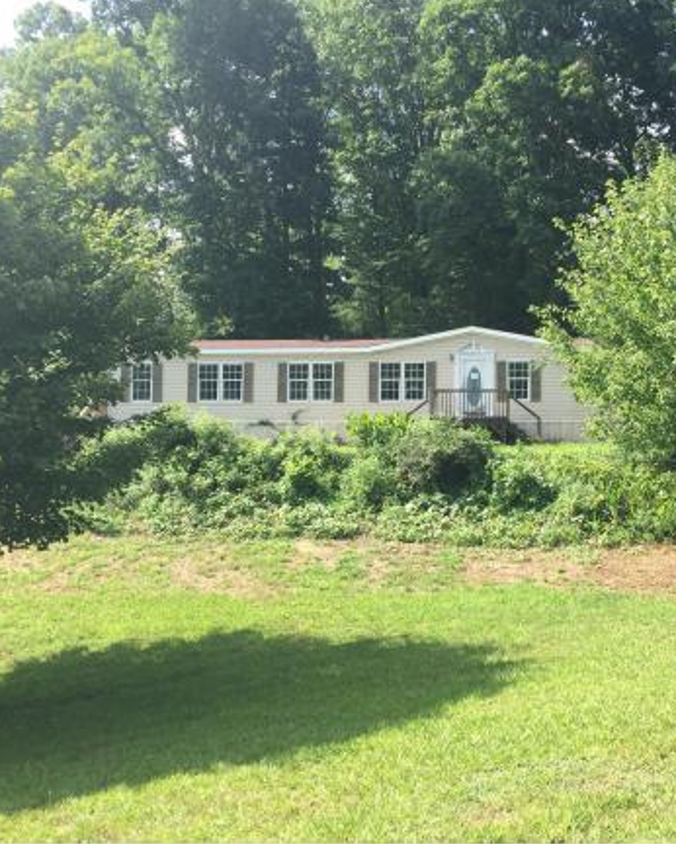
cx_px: 455
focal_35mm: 38
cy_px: 420
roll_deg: +0.2
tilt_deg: +2.9
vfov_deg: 47.9
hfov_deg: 38.7
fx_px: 950
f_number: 2.2
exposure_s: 1/638
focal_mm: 4.15
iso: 32
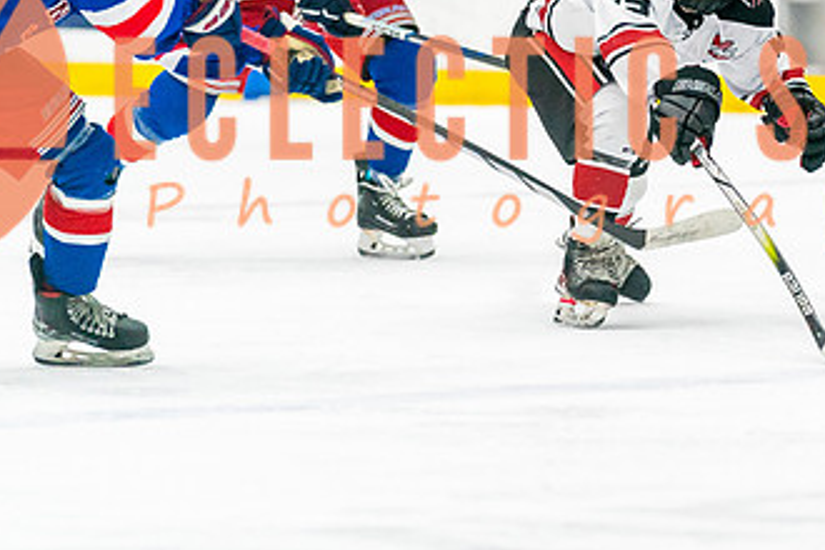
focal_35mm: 453
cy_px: 172
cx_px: 664
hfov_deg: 4.5
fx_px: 10380
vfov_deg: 3.0
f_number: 2.8
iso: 3200
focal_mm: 194
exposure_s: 1/1000
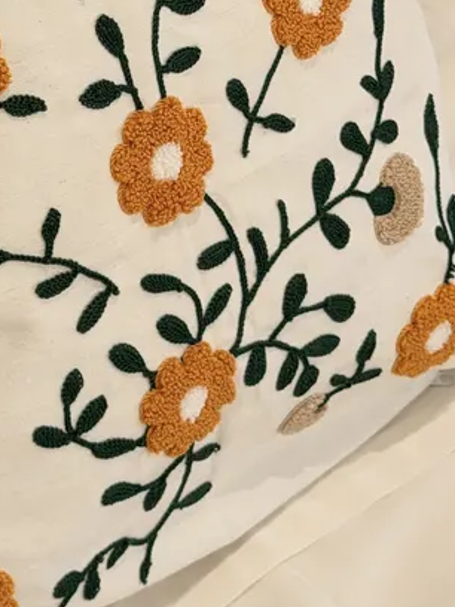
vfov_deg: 15.4
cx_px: 3
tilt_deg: -39.9
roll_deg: -2.3
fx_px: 2226
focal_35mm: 127
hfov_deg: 11.6
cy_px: 97
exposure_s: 1/108
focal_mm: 6.76
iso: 100
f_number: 1.78
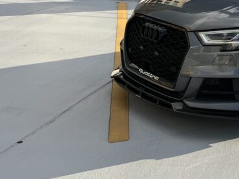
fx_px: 497
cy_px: -49
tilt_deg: -1.7
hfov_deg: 23.8
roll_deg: +1.1
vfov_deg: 19.0
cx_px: 311
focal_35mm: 72
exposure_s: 1/2252
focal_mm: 5.7
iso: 50
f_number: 1.5
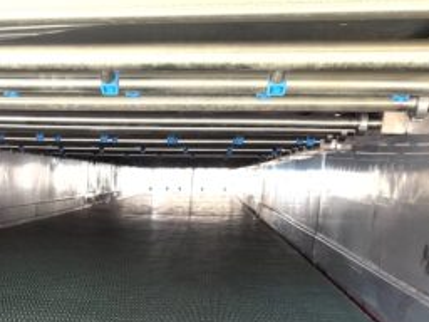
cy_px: 325
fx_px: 620
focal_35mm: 50
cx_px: 83
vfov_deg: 27.4
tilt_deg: -15.7
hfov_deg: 36.8
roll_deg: -1.7
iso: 250
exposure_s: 1/60
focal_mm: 6.76
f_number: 1.78
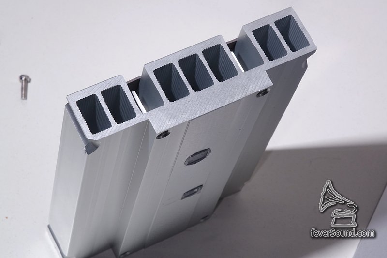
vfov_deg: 11.5
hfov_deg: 17.2
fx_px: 1279
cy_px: 129
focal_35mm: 119
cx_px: 194
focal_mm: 43.62
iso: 400
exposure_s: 1/200
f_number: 11
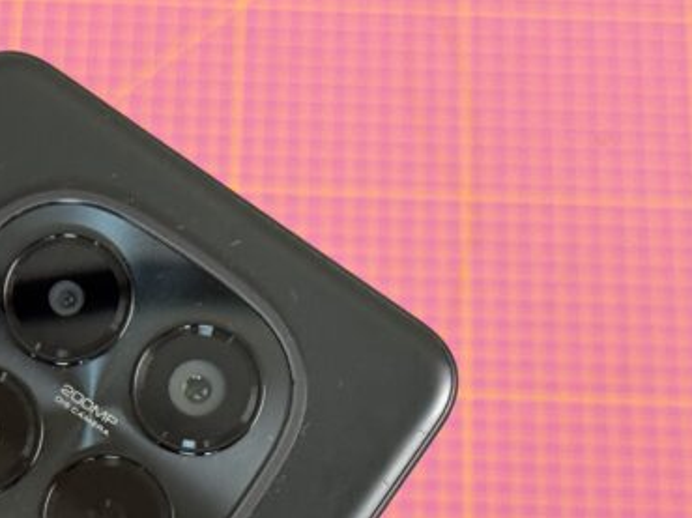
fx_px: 2657
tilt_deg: -63.8
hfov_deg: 14.7
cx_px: 52
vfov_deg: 10.9
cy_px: 669
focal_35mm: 133
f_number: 1.78
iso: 250
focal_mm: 6.76
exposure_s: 1/60
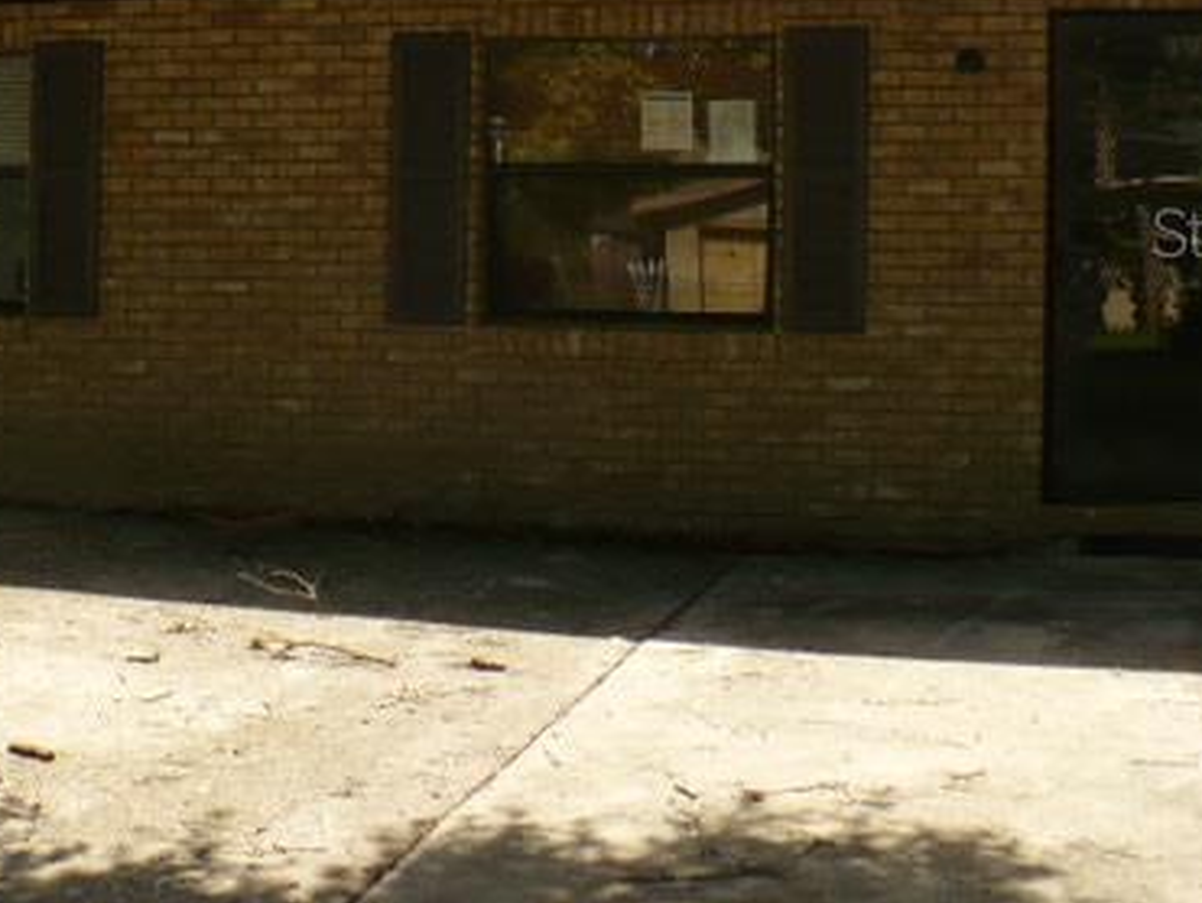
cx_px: 419
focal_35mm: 64
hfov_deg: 30.1
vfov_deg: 22.7
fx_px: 2224
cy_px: 231
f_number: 2.8
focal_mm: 6.1
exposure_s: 1/500
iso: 100
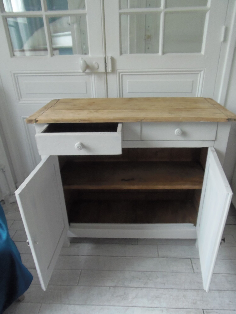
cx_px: 118
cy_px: 157
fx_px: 218
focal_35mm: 24
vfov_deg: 71.6
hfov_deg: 56.8
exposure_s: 1/30
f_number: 2.9
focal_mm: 4.3
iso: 250
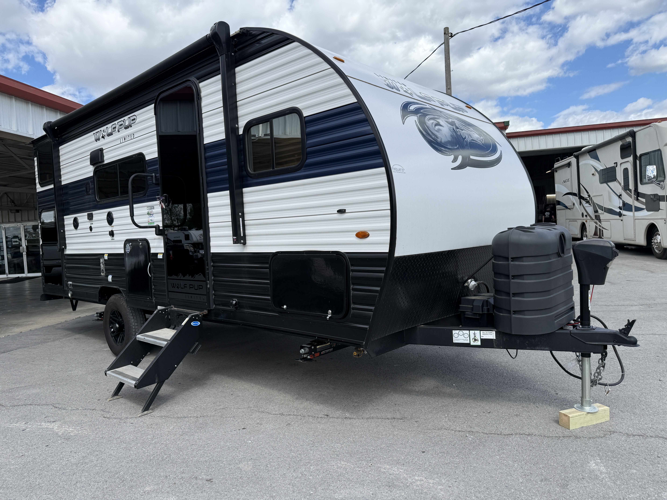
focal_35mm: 24
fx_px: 462
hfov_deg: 71.6
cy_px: 250
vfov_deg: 56.8
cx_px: 334
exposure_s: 1/3425
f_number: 1.78
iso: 80
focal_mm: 6.76
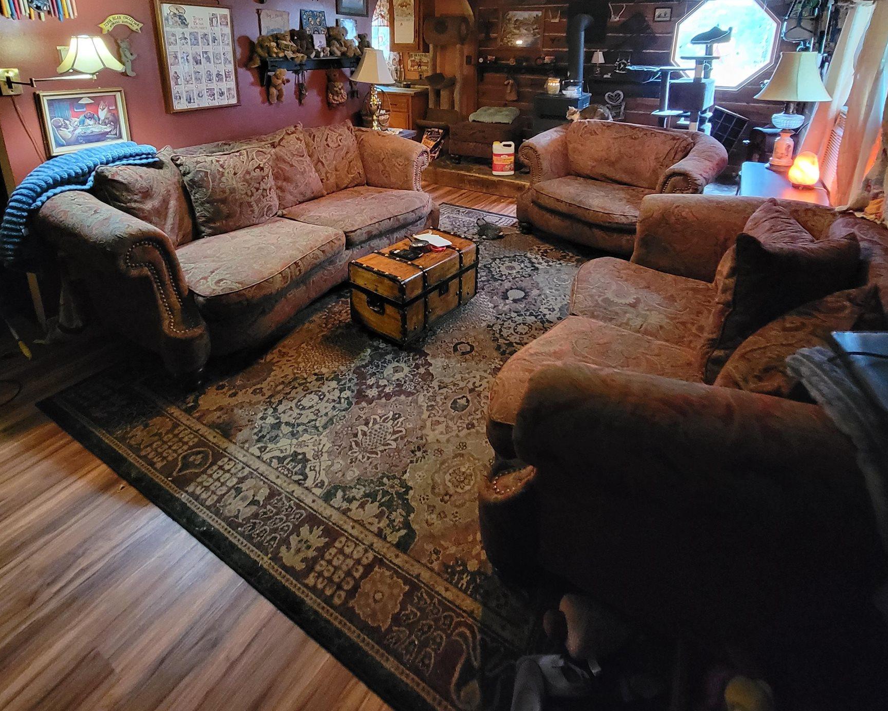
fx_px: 447
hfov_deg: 89.6
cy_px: 182
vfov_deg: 71.9
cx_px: 445
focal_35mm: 17
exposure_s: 1/24
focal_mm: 2.2
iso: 1250
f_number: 2.2
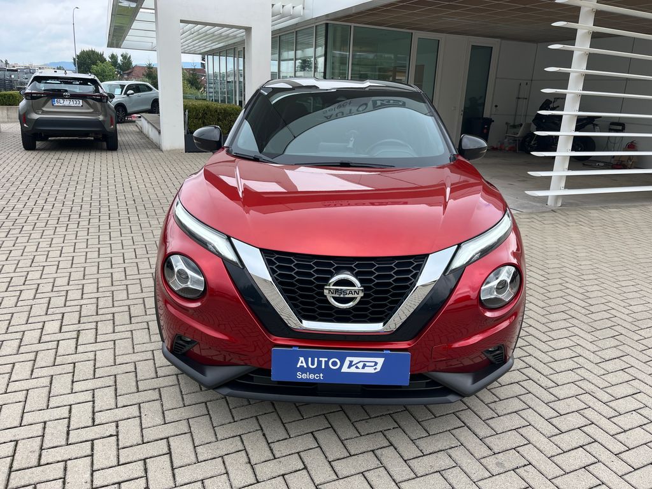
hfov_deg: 67.3
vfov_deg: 53.1
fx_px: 490
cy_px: 244
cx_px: 326
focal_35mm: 26
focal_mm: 5.1
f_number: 1.6
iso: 50
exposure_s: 1/1009
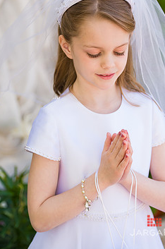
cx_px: 91
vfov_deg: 16.4
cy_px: 92
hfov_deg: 10.9
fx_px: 863
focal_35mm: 125
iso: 200
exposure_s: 1/500
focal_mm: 98
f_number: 3.2
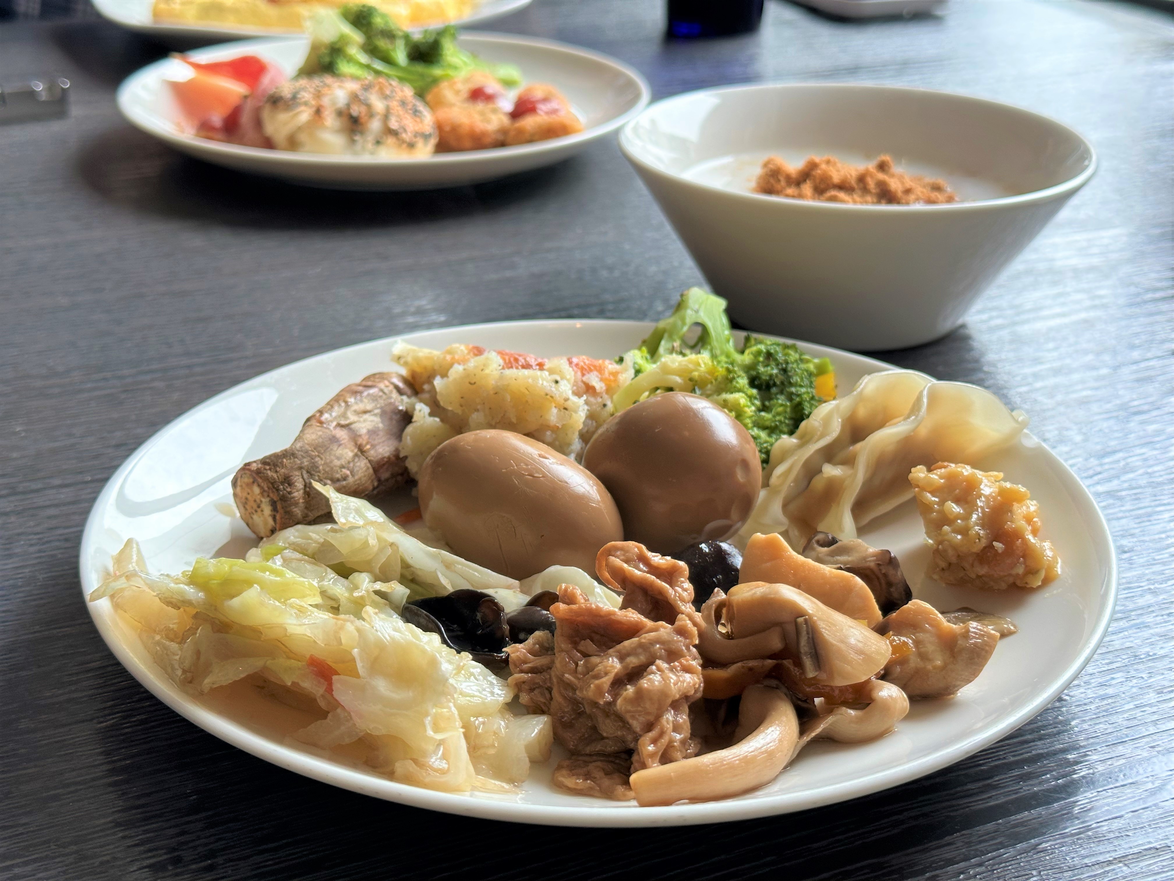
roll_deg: -0.4
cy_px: 440
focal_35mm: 48
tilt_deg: -25.3
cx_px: 587
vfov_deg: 30.3
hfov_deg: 39.7
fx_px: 1628
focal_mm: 6.86
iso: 64
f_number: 1.78
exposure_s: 1/60
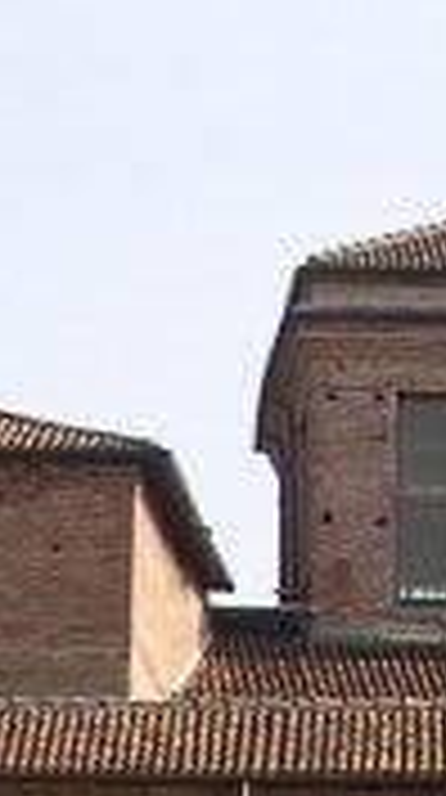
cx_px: -230
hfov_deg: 5.0
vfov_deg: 9.0
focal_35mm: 240
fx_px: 5068
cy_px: 738
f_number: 7.6
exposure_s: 1/120
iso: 100
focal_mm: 8
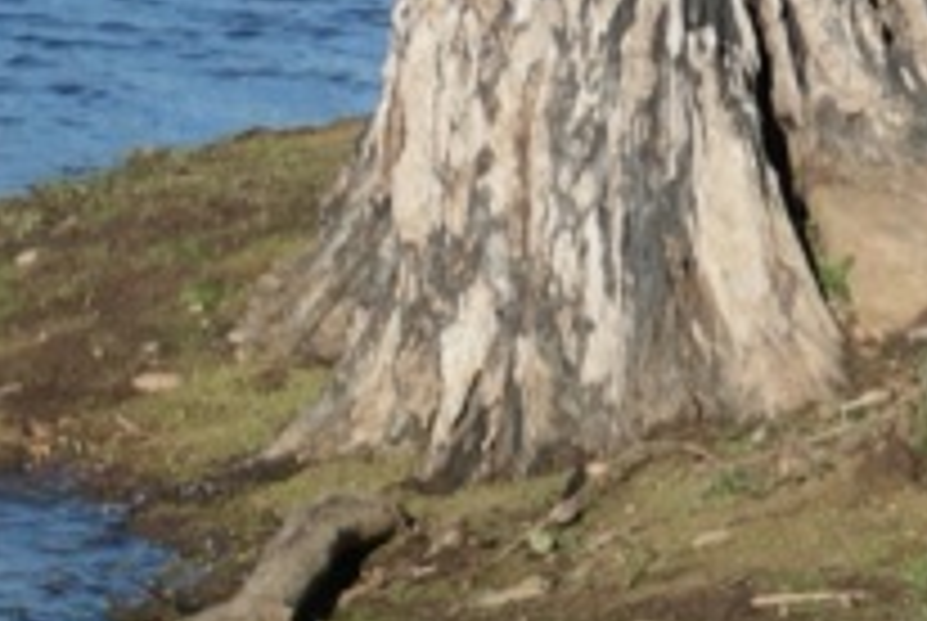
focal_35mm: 308
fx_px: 7942
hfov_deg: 6.7
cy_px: -547
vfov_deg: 4.4
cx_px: 32
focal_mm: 24.2
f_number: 4.6
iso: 125
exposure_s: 1/800
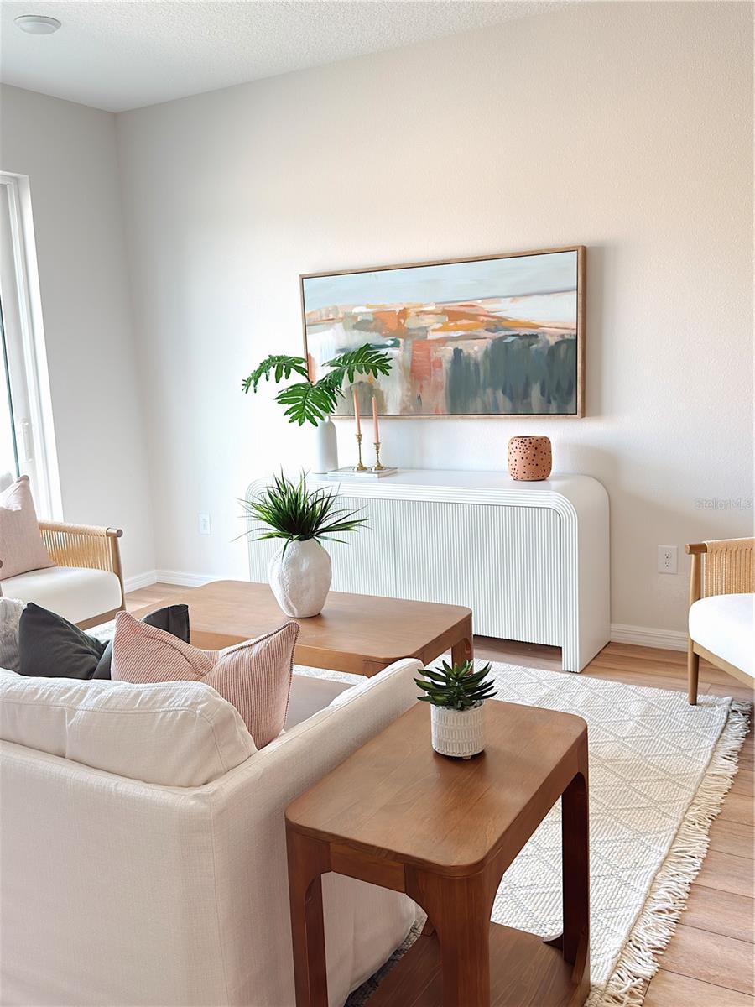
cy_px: 504
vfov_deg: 60.0
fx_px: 872
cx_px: 378
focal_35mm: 30
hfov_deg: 46.8
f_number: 1.78
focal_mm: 6.76
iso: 125
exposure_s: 1/60
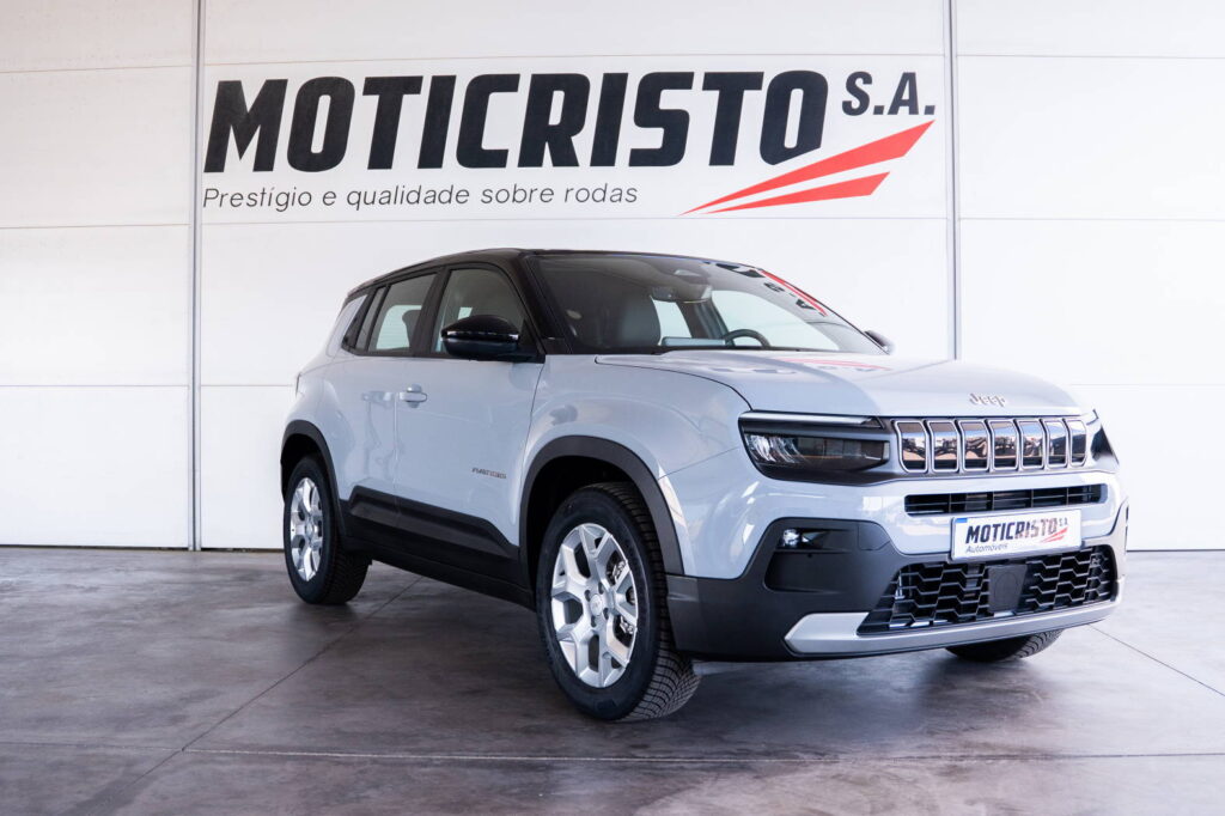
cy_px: 408
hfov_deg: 50.7
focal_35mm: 38
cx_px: 612
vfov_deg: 35.0
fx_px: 1293
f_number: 2.8
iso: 500
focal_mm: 25.4
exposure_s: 1/800
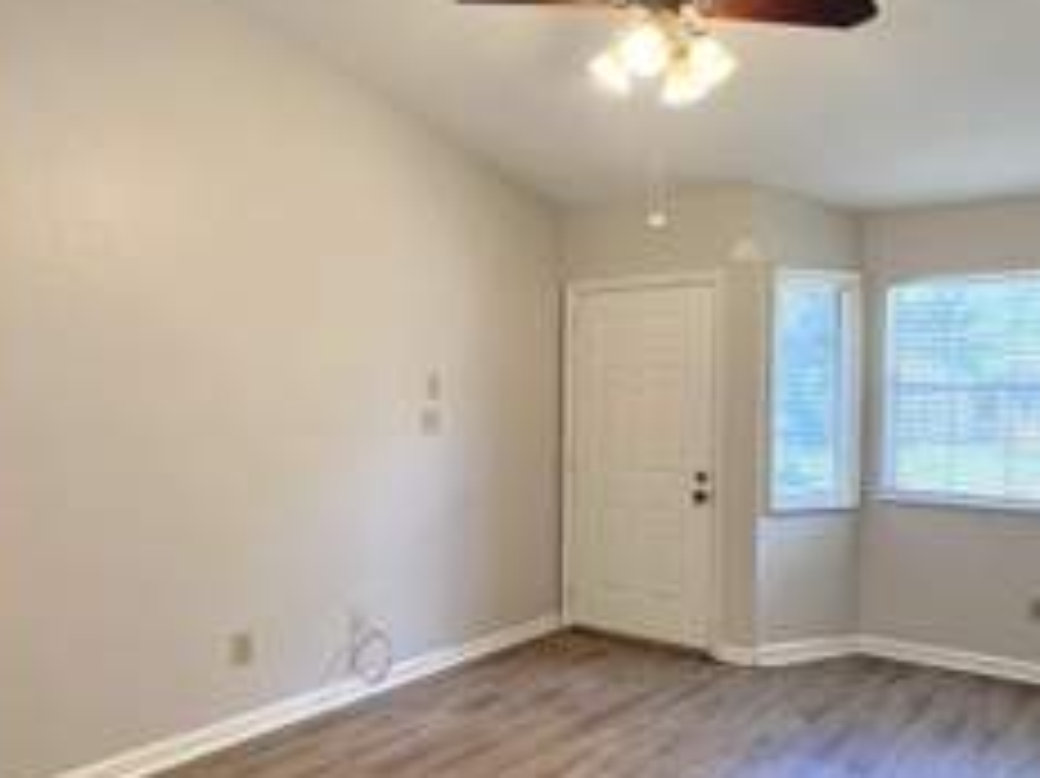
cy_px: 418
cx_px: 536
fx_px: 811
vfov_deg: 51.3
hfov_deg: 65.3
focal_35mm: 27
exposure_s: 1/120
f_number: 1.8
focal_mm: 1.57
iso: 80
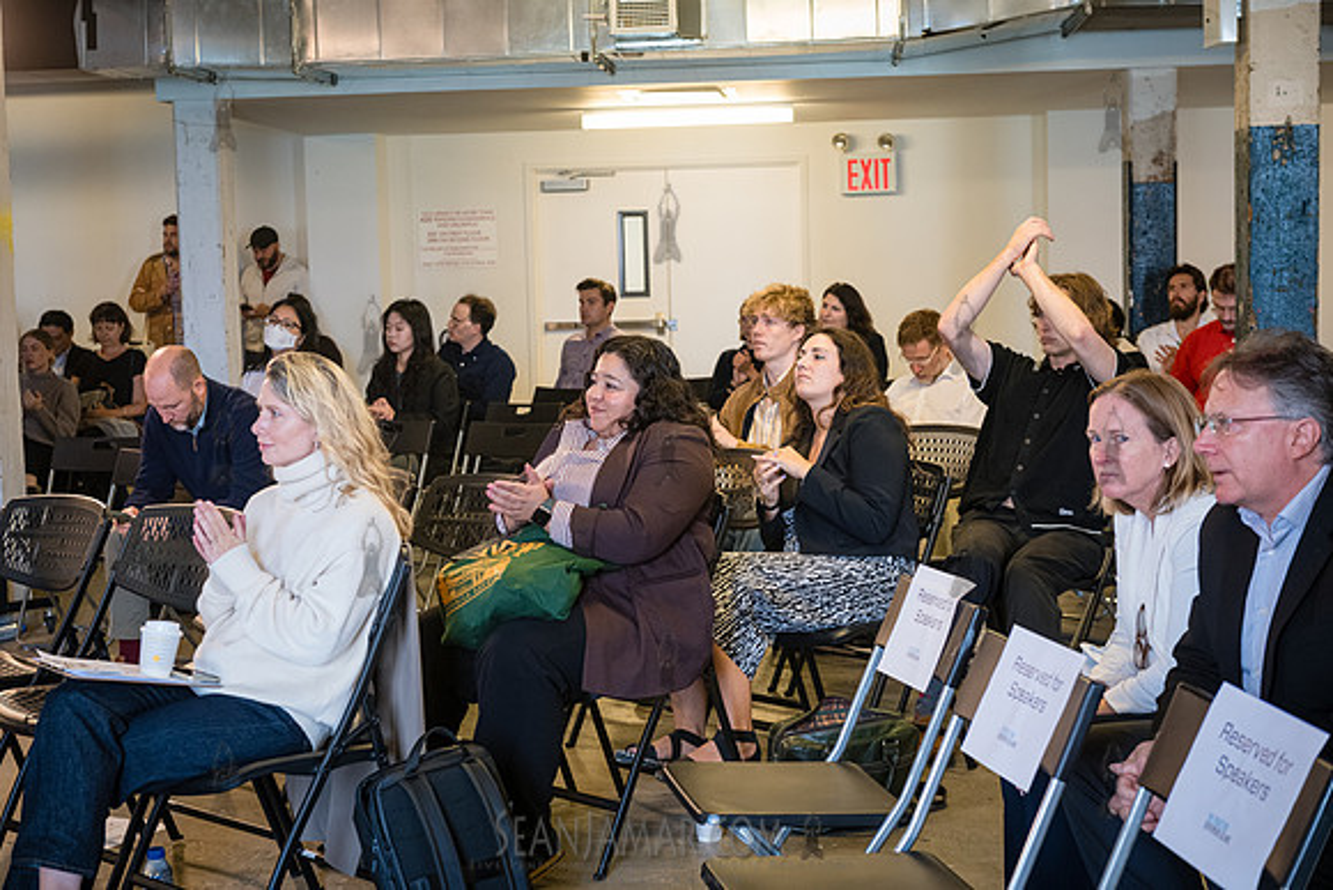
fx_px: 2037
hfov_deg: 36.2
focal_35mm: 55
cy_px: 445
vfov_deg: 24.6
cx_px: 666
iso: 4000
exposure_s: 1/200
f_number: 4.5
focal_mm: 55
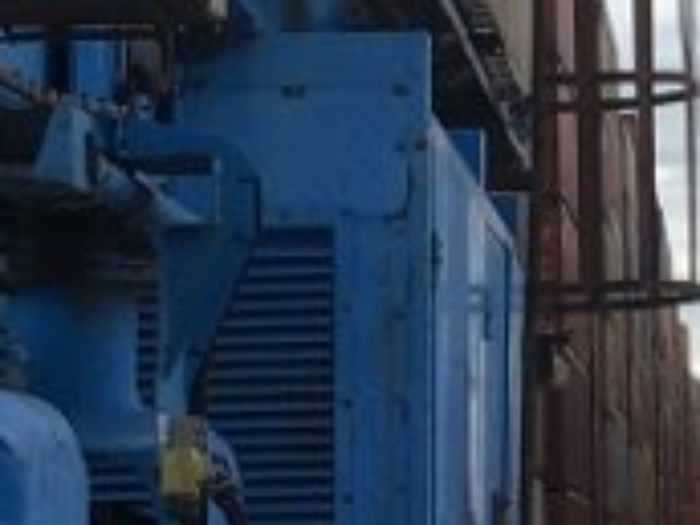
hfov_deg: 11.2
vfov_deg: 8.6
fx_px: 3498
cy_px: 118
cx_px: 802
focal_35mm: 173
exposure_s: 1/746
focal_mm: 4.15
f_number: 2.2
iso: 25
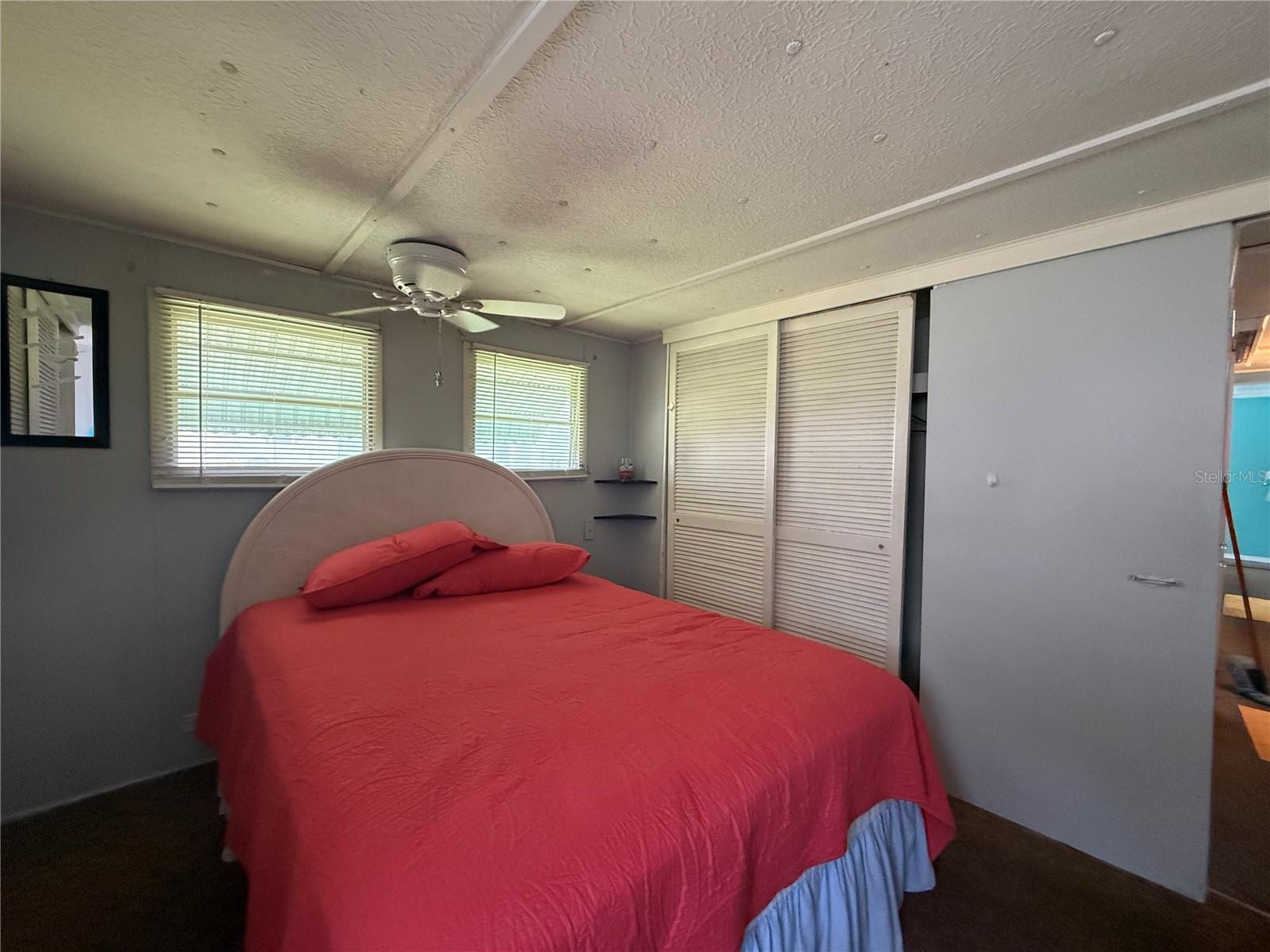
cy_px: 476
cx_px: 635
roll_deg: -1.4
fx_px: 514
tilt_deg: -2.2
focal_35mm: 14
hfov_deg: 102.1
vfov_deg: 85.7
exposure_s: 1/120
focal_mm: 2.22
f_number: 2.2
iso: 640
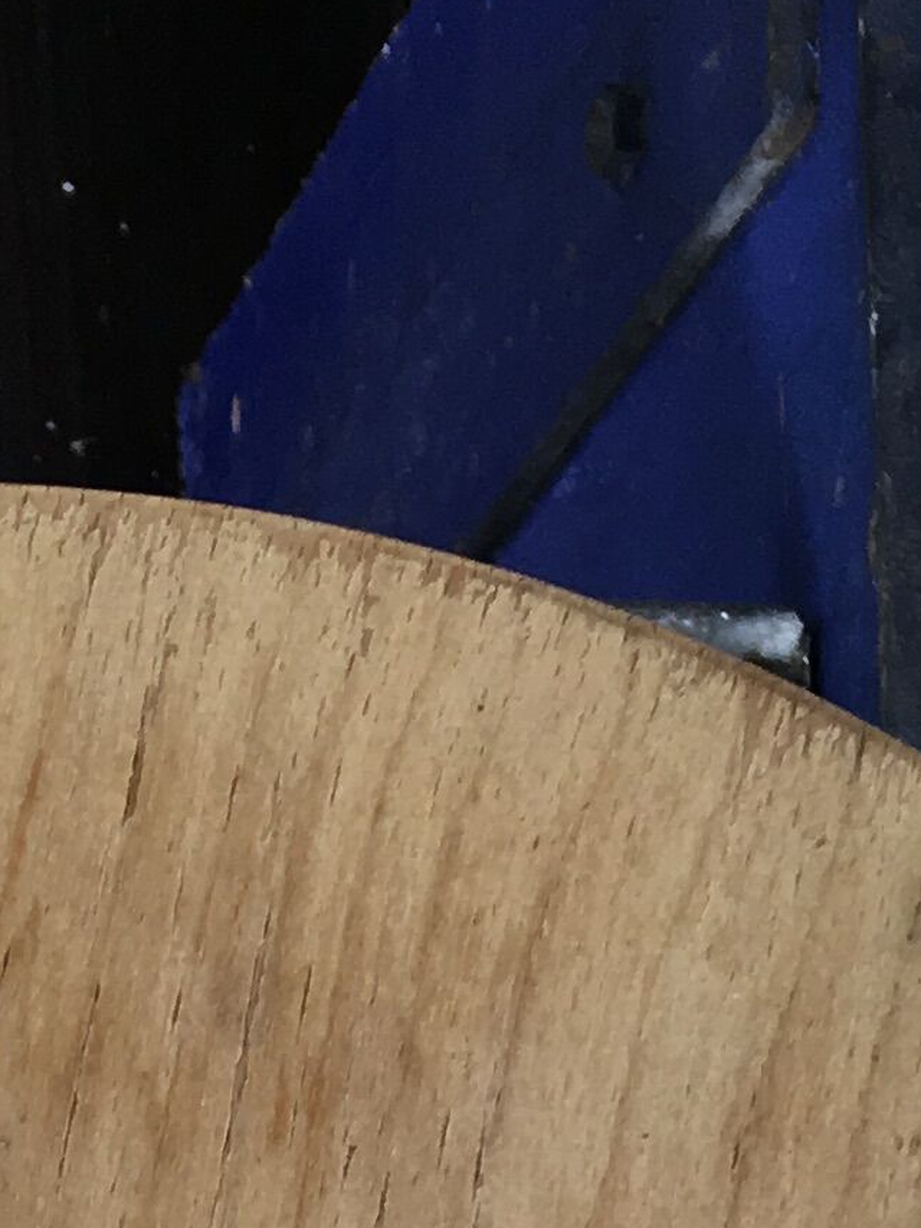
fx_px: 4859
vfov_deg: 12.2
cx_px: -26
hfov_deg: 10.7
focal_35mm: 137
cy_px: 2724
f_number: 2.2
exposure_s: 1/100
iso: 32
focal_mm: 4.15
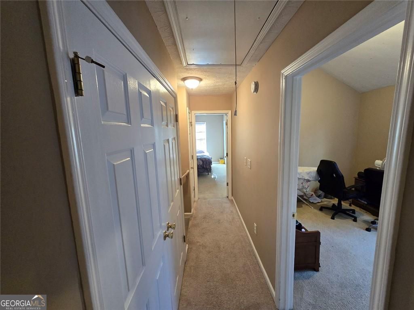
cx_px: 207
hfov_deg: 106.2
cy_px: 155
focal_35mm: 13
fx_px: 155
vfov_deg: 89.9
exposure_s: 1/60
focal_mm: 2.2
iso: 500
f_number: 2.2
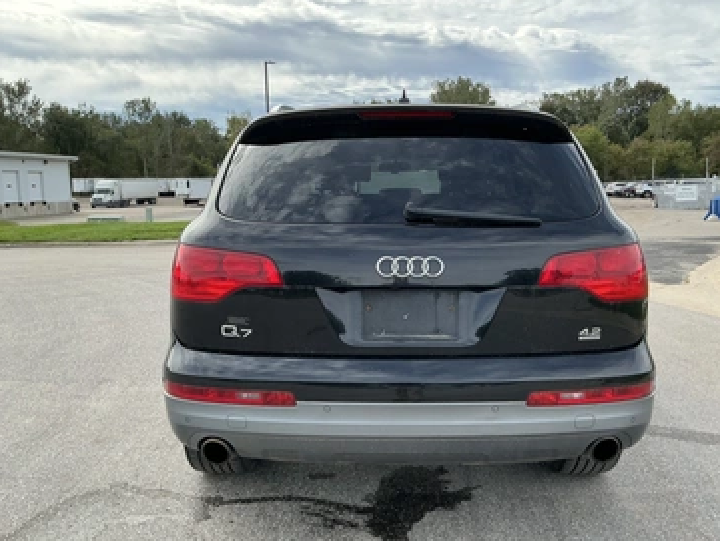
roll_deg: +0.7
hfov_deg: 58.3
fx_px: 645
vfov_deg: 45.5
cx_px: 379
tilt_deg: -3.9
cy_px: 275
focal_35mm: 31
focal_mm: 3
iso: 25
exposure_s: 1/1035
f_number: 1.8
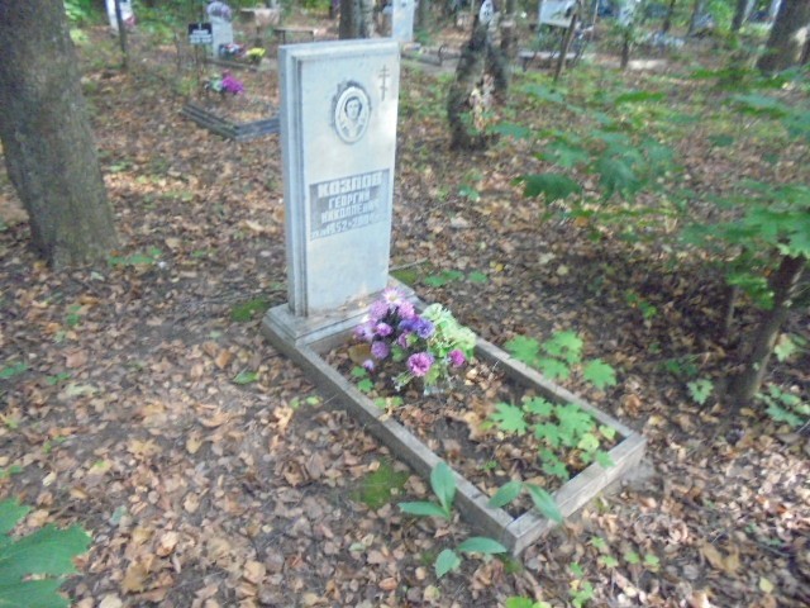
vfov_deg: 53.1
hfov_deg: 67.3
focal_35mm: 26
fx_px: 608
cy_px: 304
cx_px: 405
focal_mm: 4.6
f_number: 3.5
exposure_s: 1/80
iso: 800
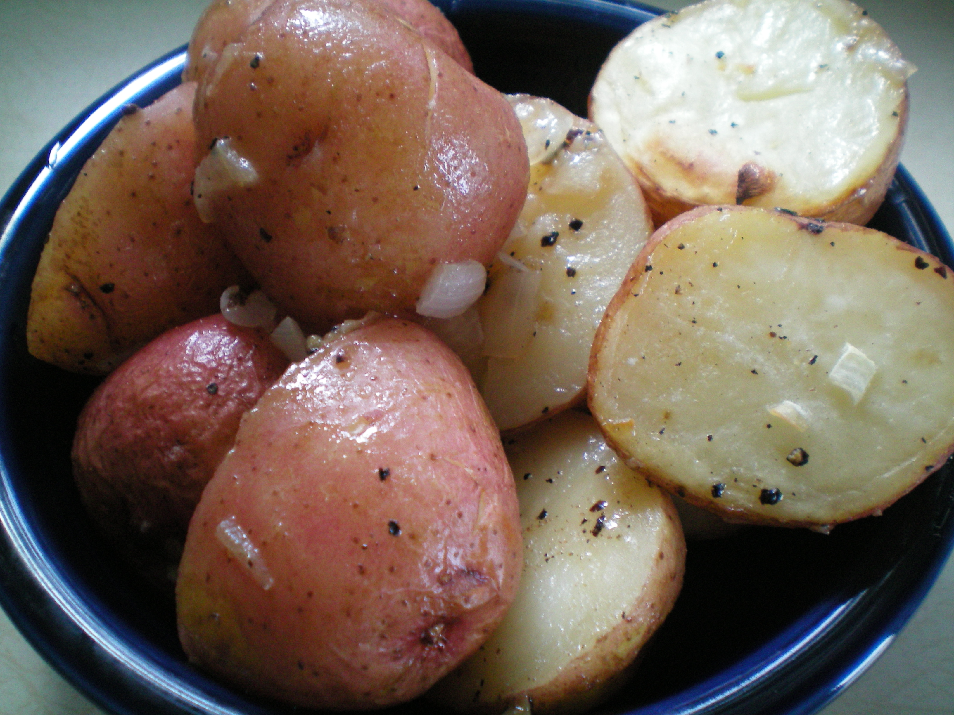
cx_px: 477
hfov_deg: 49.0
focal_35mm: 38
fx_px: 1047
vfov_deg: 37.7
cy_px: 358
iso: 200
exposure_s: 1/40
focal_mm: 6.3
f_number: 3.1
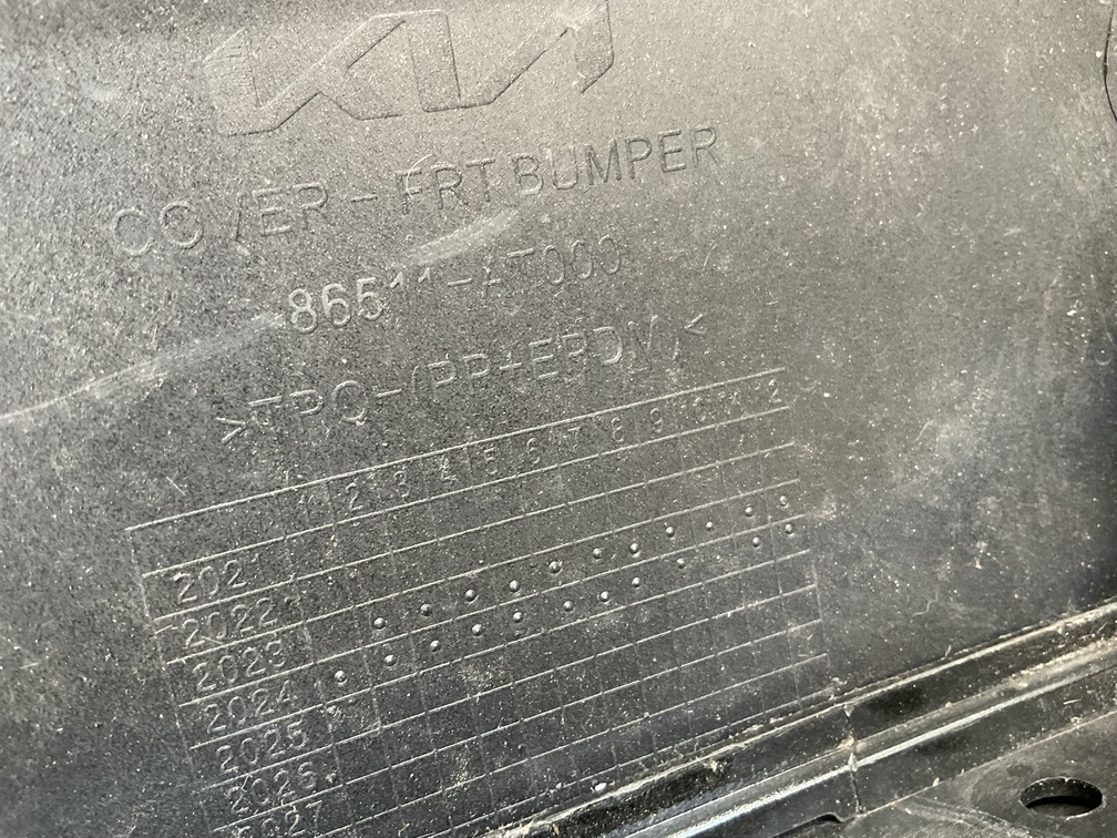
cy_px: 419
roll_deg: +10.5
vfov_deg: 48.2
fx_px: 936
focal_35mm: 29
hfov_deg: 61.7
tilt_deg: +0.8
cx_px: 558
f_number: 1.8
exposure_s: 1/50
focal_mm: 3
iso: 160
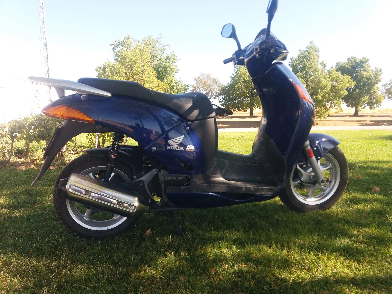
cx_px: 196
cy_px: 147
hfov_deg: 63.4
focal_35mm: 28
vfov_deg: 49.7
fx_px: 317
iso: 64
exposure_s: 1/434
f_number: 1.9
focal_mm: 3.7
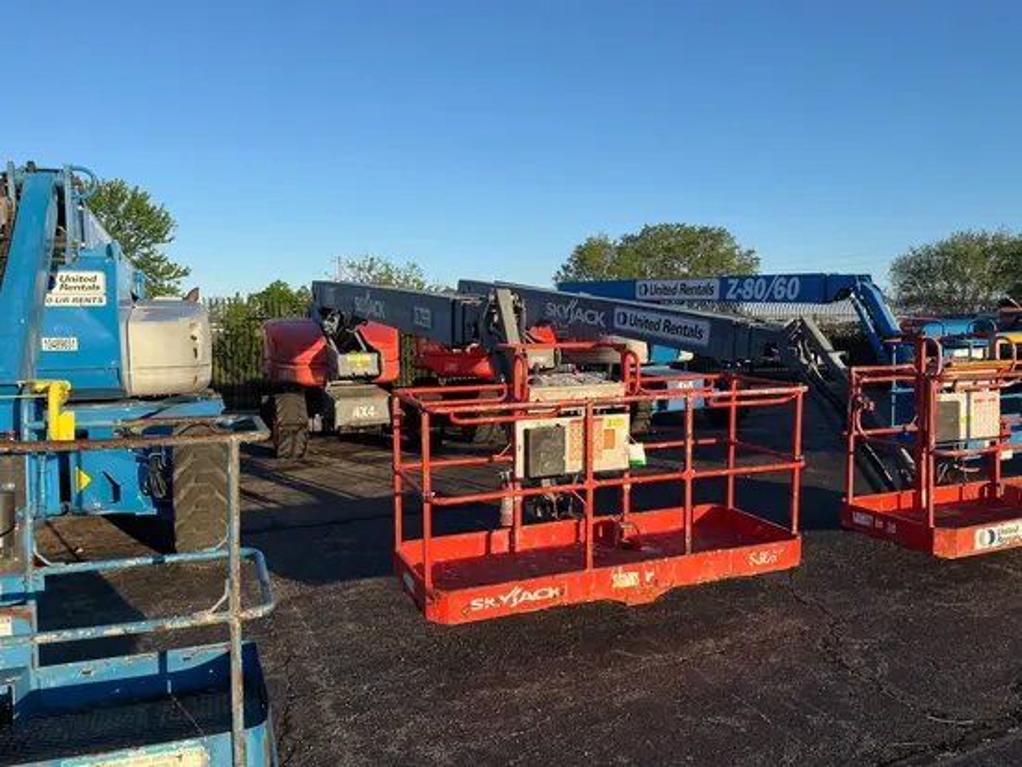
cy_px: 384
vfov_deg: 53.1
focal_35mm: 26
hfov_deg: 67.3
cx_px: 511
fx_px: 768
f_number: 1.6
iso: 50
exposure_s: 1/1580
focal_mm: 5.1
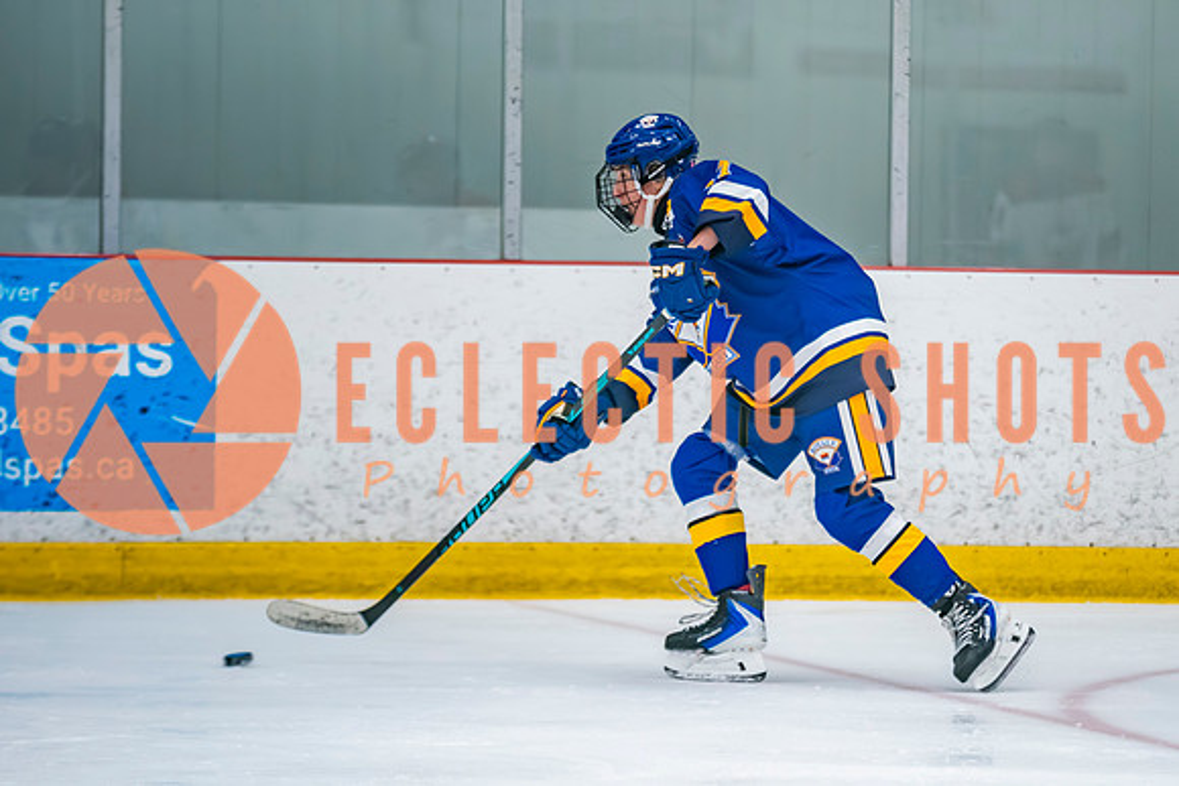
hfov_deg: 7.4
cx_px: 752
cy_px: 267
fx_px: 9104
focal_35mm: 278
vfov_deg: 4.9
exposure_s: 1/640
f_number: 2.8
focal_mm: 200
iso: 2500
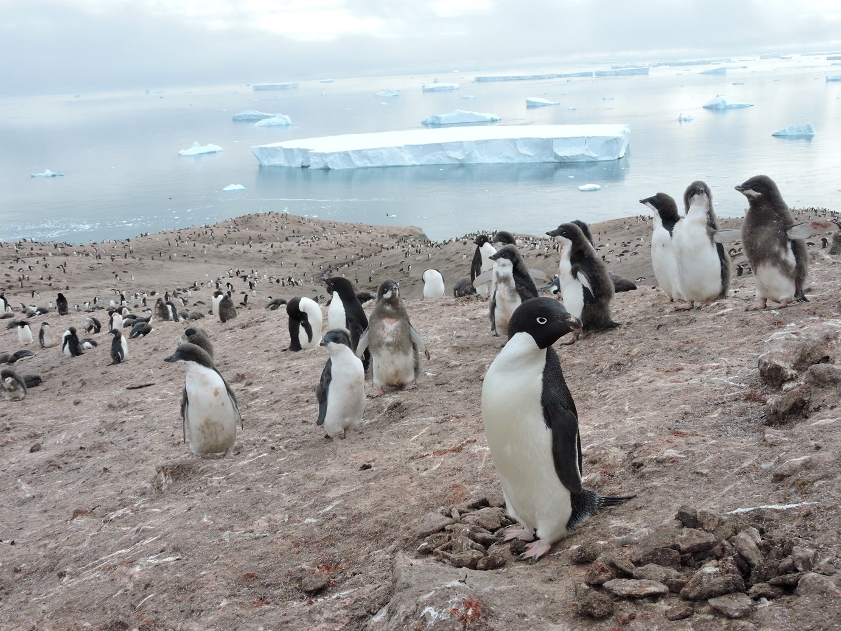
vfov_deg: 36.0
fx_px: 972
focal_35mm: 40
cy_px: 316
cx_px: 420
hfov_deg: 46.8
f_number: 3.8
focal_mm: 7.2
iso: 100
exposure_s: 1/640
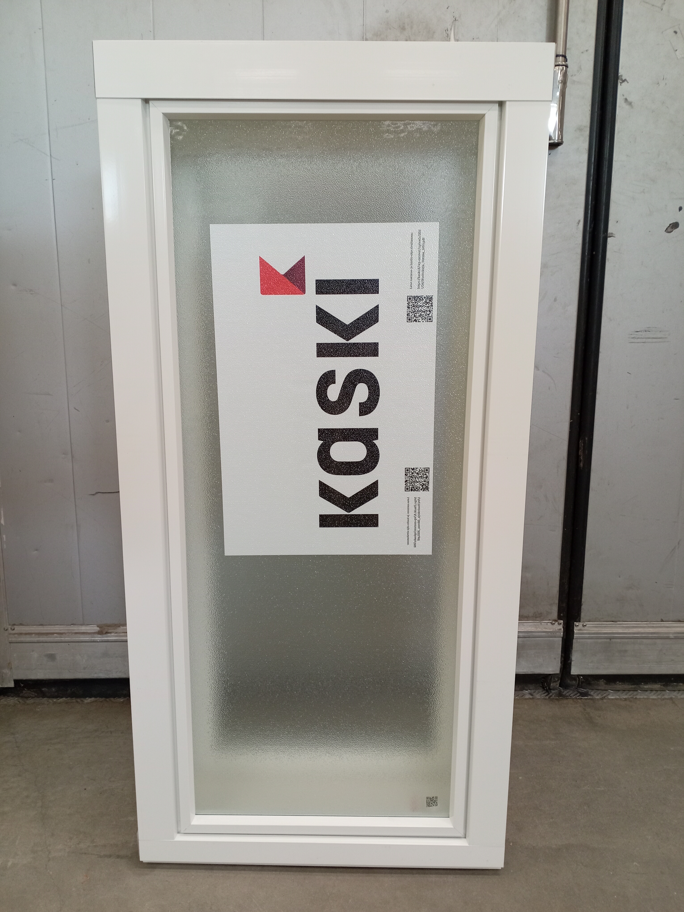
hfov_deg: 51.4
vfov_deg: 65.3
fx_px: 711
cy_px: 456
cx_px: 342
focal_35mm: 27
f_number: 1.8
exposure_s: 1/25
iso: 590
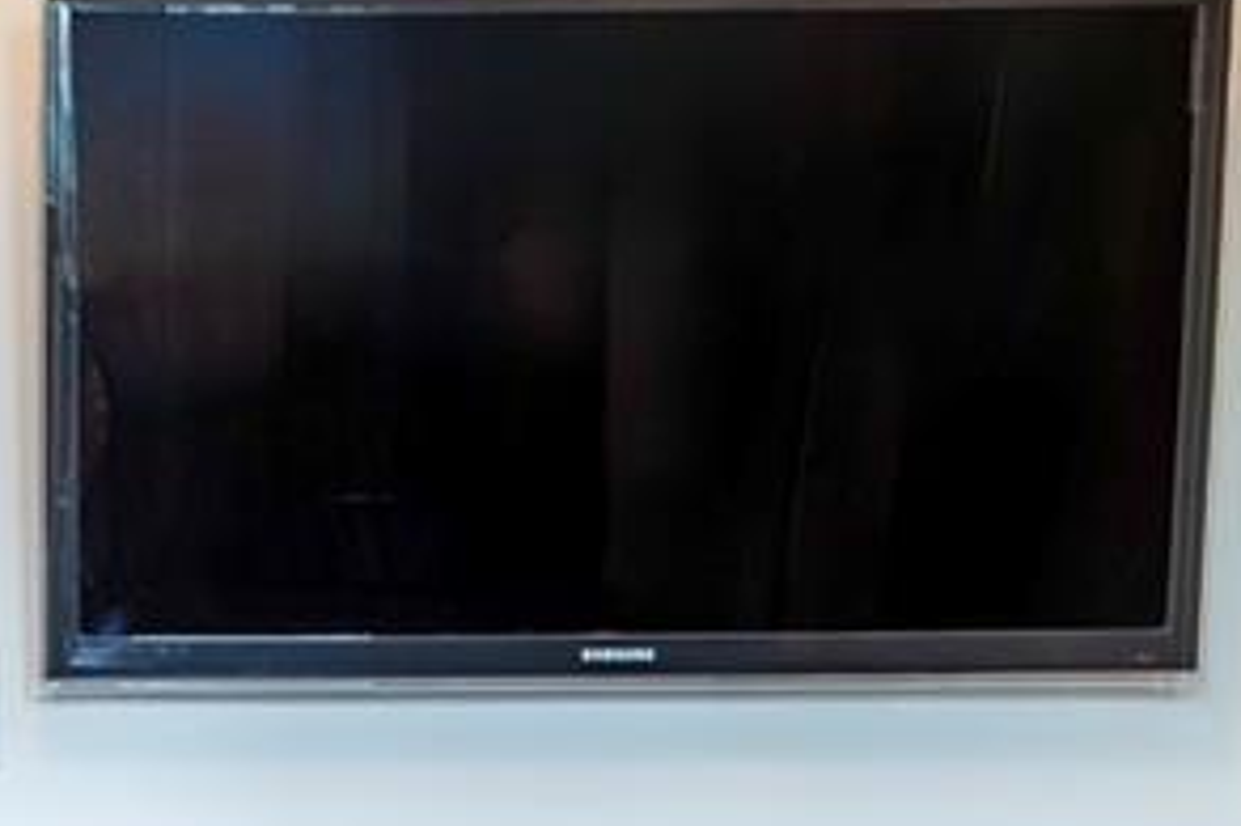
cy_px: 633
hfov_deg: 22.7
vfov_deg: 16.2
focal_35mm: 84
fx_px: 2894
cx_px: -144
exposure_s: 1/10
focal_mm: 24
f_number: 11
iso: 1000
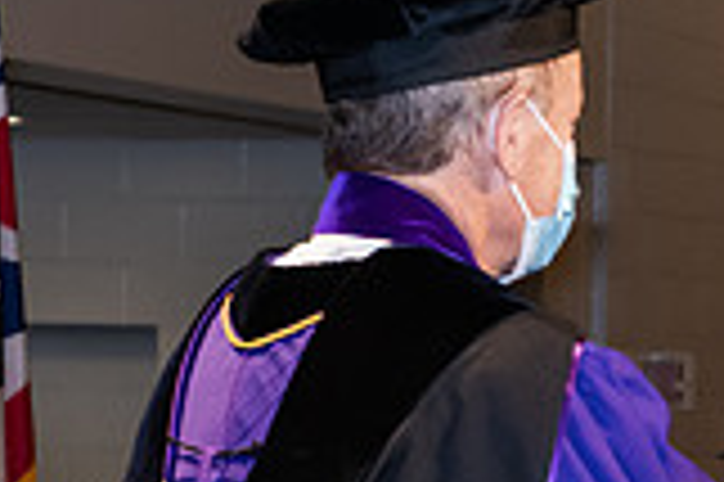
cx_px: 1012
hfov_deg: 9.0
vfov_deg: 6.1
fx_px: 4500
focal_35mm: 224
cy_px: 444
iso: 1600
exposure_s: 1/200
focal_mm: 62
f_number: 6.3
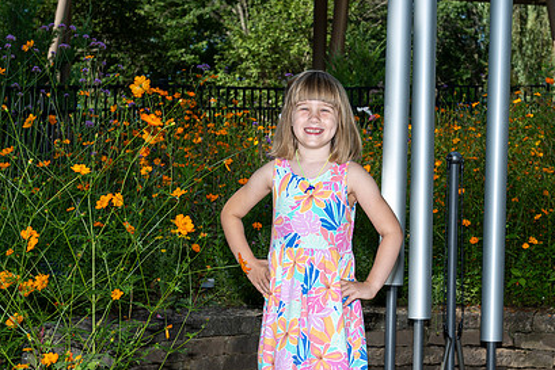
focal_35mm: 91
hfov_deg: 22.4
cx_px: 320
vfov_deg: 15.0
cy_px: 223
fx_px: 1403
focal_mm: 55
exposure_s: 1/250
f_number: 7.1
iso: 100
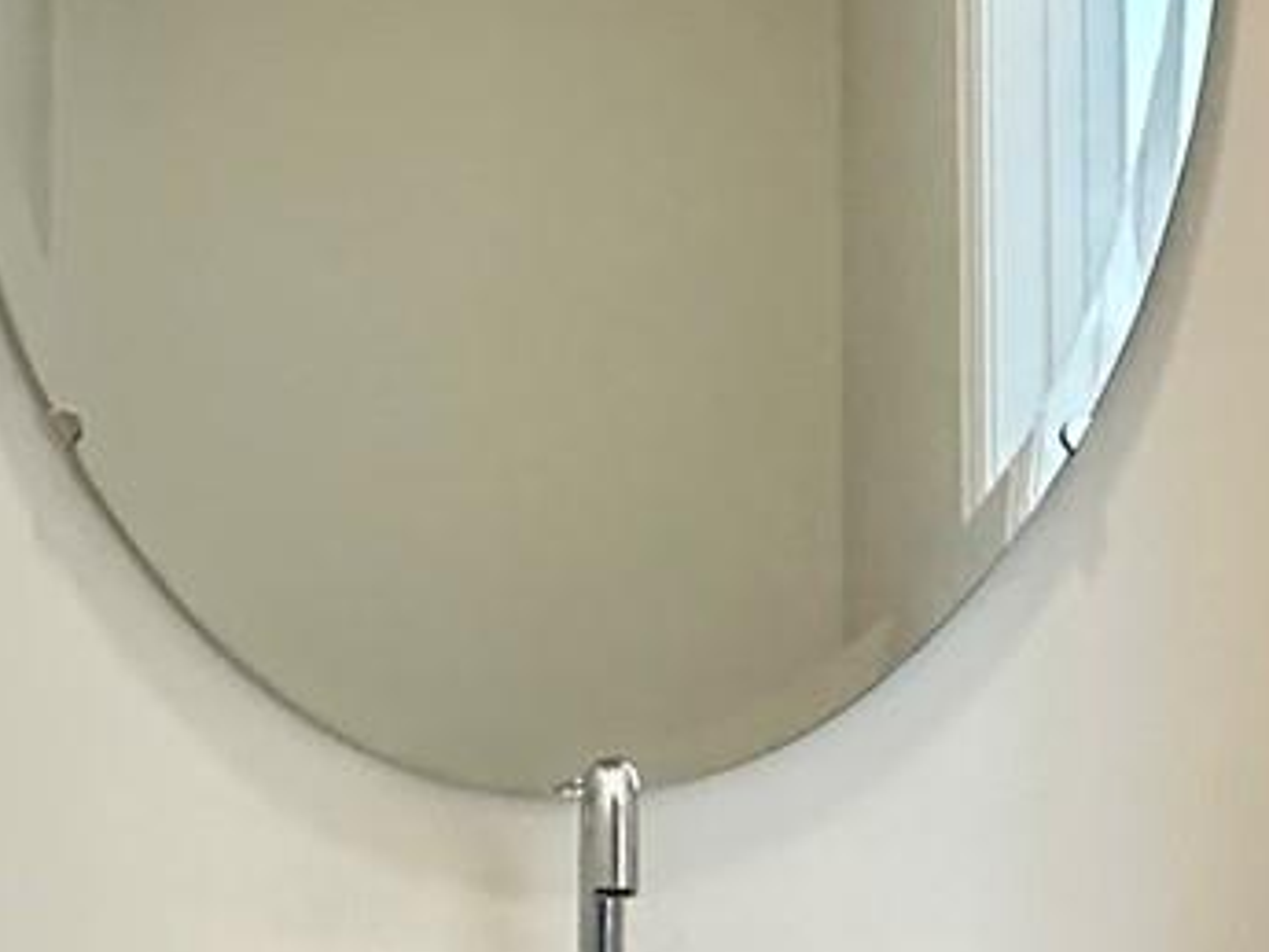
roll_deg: -0.1
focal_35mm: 83
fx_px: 3044
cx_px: 519
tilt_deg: +1.8
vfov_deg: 17.7
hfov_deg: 23.5
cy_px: 746
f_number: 2.2
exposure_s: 1/60
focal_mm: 2.22
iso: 500
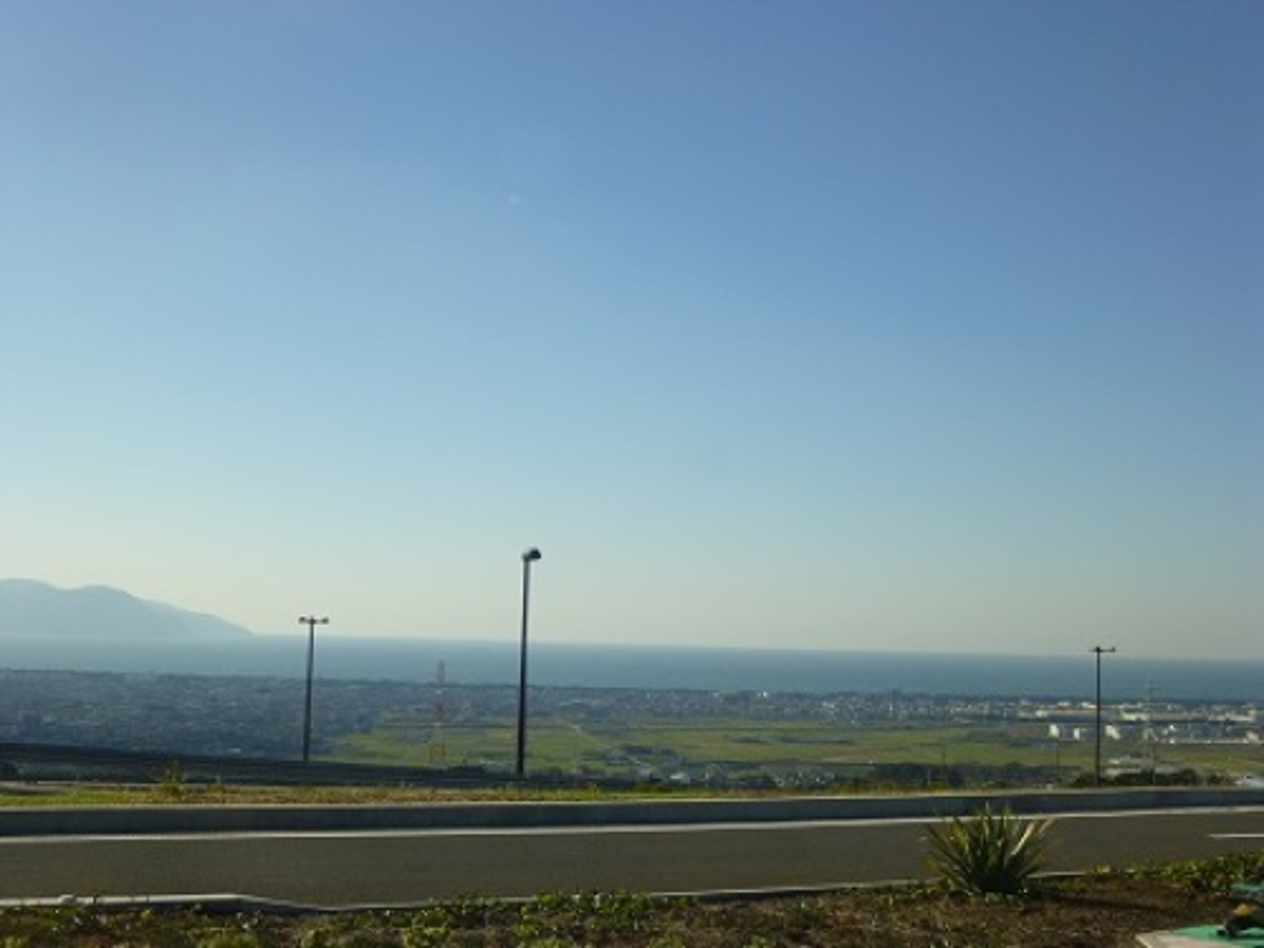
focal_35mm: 45
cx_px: 632
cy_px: 474
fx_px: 1643
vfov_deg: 32.2
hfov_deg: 42.1
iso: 100
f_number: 3.9
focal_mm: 8
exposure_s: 1/250
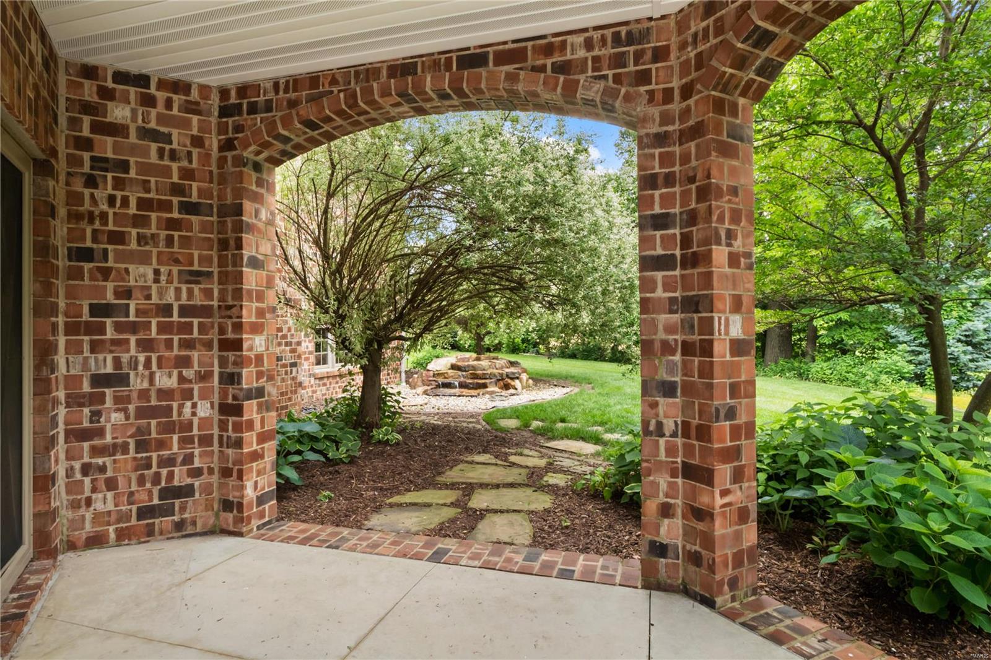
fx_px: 550
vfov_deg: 61.9
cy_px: 330
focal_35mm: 20
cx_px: 496
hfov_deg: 84.0
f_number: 10
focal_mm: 10
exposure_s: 1/60
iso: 400
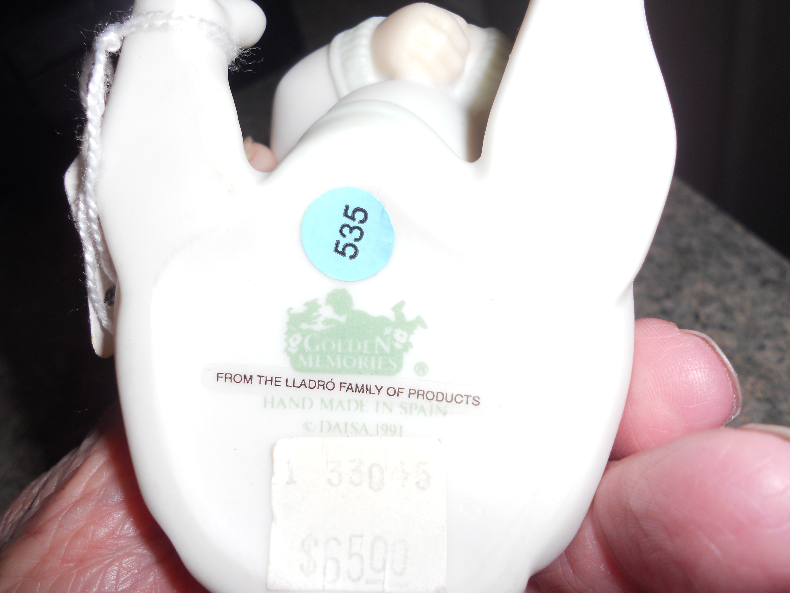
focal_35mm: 32
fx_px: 730
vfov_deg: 44.2
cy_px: 296
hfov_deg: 56.8
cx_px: 395
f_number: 8.8
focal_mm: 5.8
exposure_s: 1/30
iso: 80
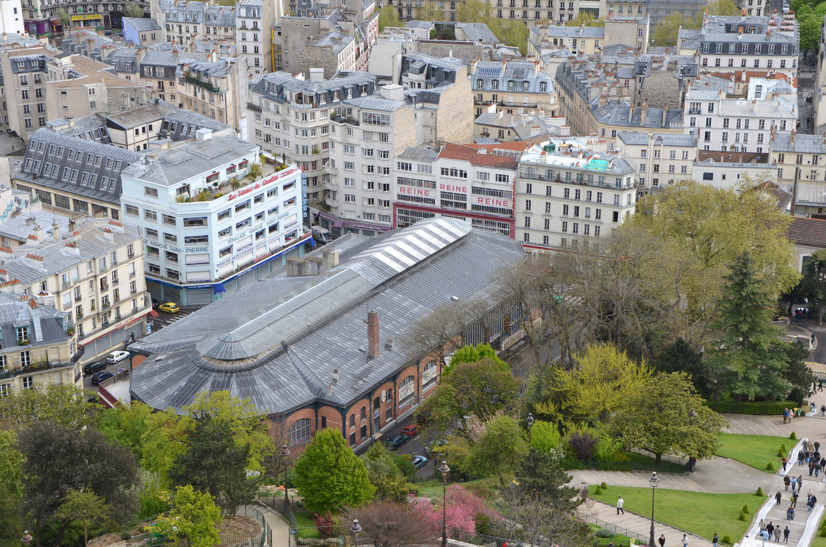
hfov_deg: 28.1
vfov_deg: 18.8
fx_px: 1649
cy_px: 274
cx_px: 413
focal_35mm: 72
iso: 100
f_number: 9
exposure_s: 1/125
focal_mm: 48
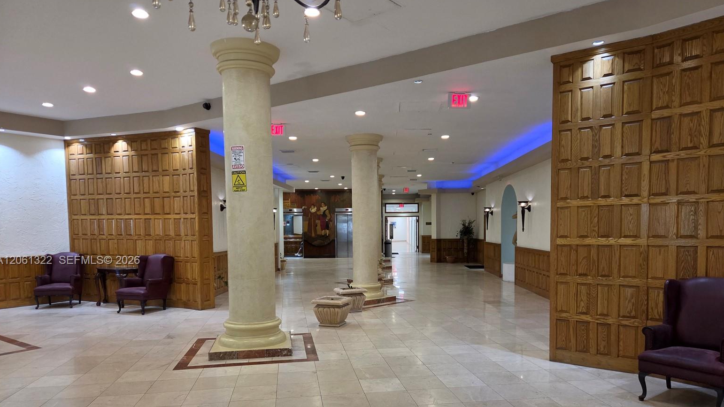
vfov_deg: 43.9
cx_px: 370
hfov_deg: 71.9
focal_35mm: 26
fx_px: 499
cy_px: 261
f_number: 1.8
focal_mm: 5.4
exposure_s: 1/120
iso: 500
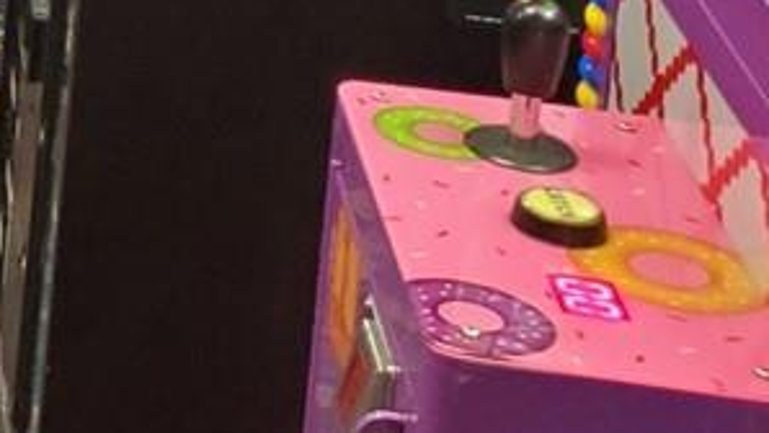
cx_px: -676
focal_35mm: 152
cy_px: -830
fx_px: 3101
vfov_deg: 7.2
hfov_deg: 12.7
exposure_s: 1/39
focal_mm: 4.3
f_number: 1.5
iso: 250
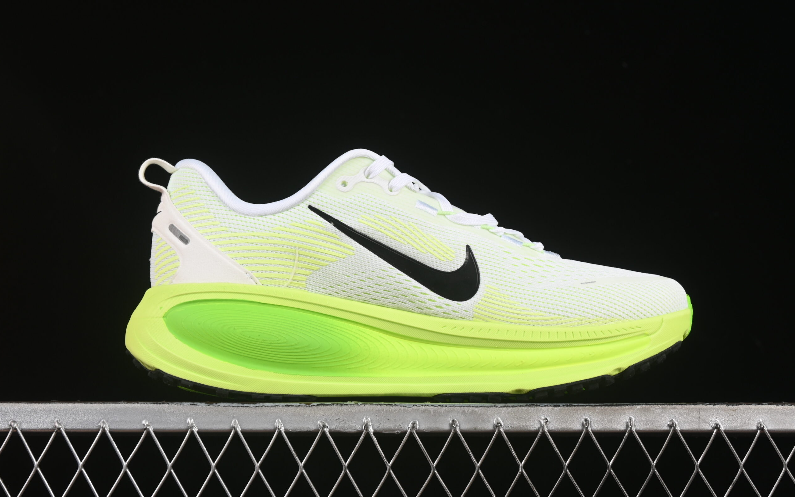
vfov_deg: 16.9
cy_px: 235
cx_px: 399
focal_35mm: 77
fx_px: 1668
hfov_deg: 26.8
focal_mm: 50
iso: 160
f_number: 8
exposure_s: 1/80
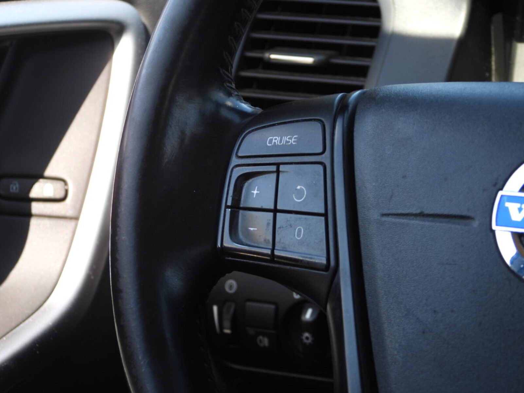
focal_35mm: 135
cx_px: 262
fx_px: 2044
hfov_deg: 14.6
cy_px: 196
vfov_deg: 11.0
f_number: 4
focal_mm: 24.3
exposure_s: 1/100
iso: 100
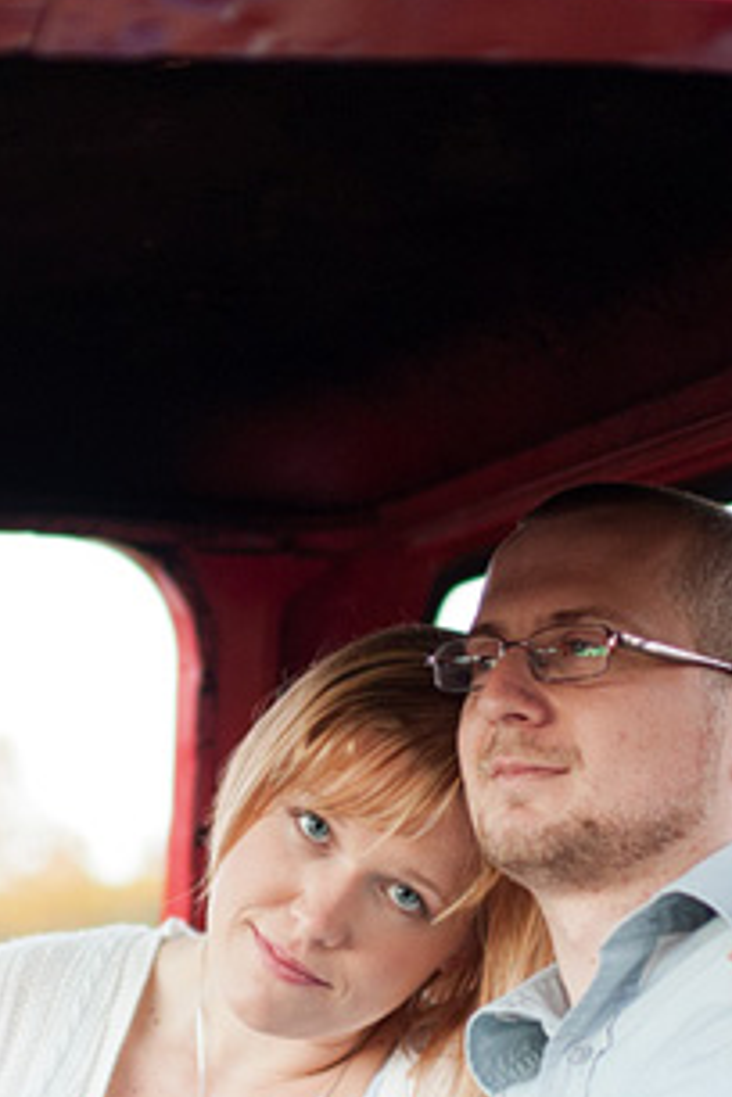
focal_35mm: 103
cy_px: 733
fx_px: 3141
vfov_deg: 19.8
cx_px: 312
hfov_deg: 13.3
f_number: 1.4
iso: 800
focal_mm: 35
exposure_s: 1/320
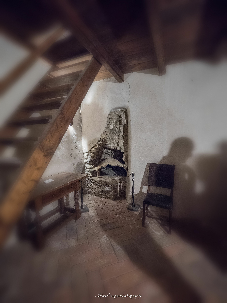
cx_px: 114
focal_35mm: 14
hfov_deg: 85.7
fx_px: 122
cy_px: 152
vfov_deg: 102.1
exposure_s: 1/4
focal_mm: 7
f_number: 2.8
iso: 1000
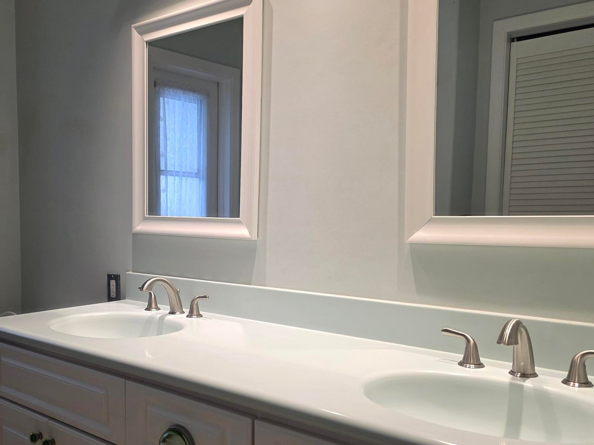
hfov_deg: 52.0
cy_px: 264
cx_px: 218
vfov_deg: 40.5
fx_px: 600
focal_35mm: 35
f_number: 1.7
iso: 125
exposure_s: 1/120
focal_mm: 6.3
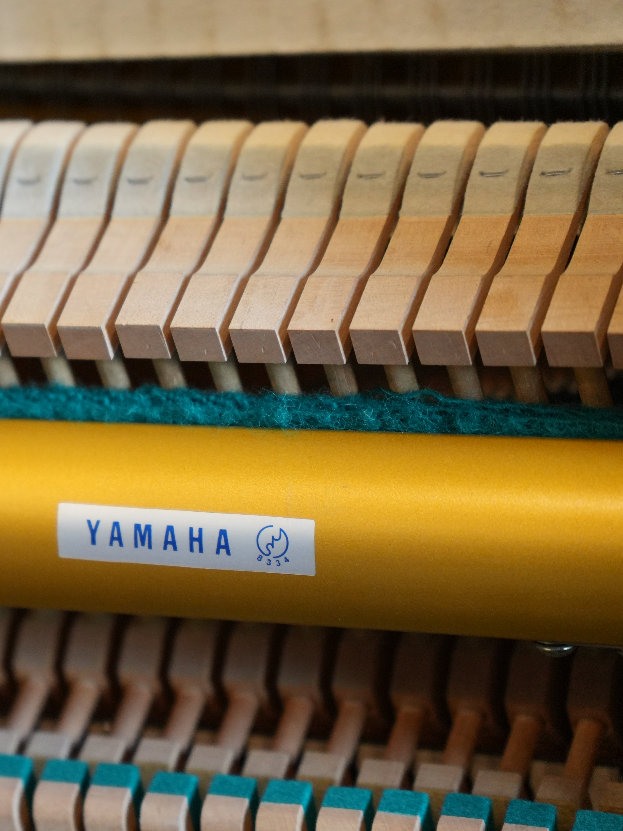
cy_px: 415
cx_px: 10
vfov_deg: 13.0
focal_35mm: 152
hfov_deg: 9.7
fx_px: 3648
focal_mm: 70
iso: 1600
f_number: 2.8
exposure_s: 1/125
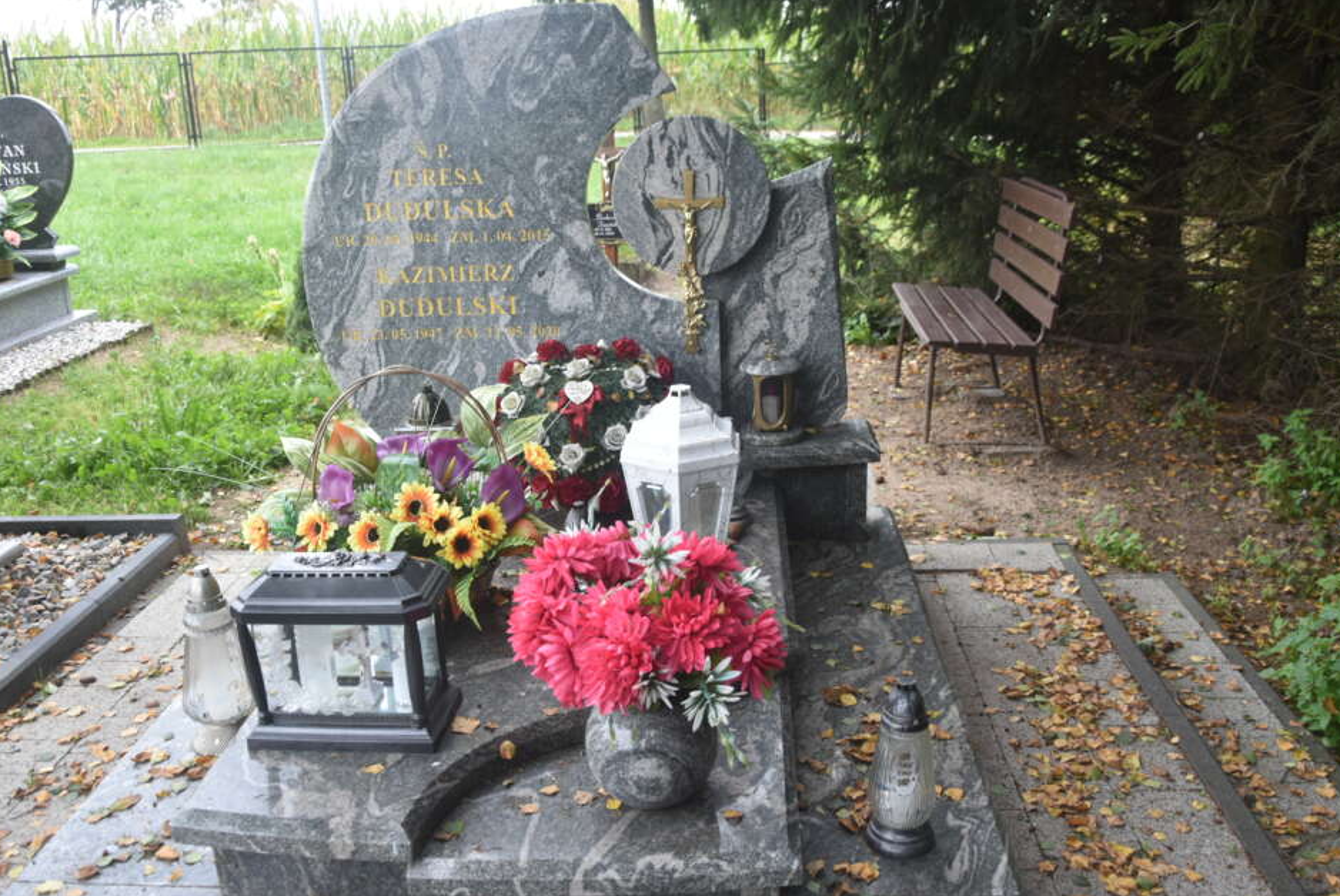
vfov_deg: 39.5
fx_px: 1249
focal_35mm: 34
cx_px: 679
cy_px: 462
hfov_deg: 56.4
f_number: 4
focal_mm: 21
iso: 450
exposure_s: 1/60
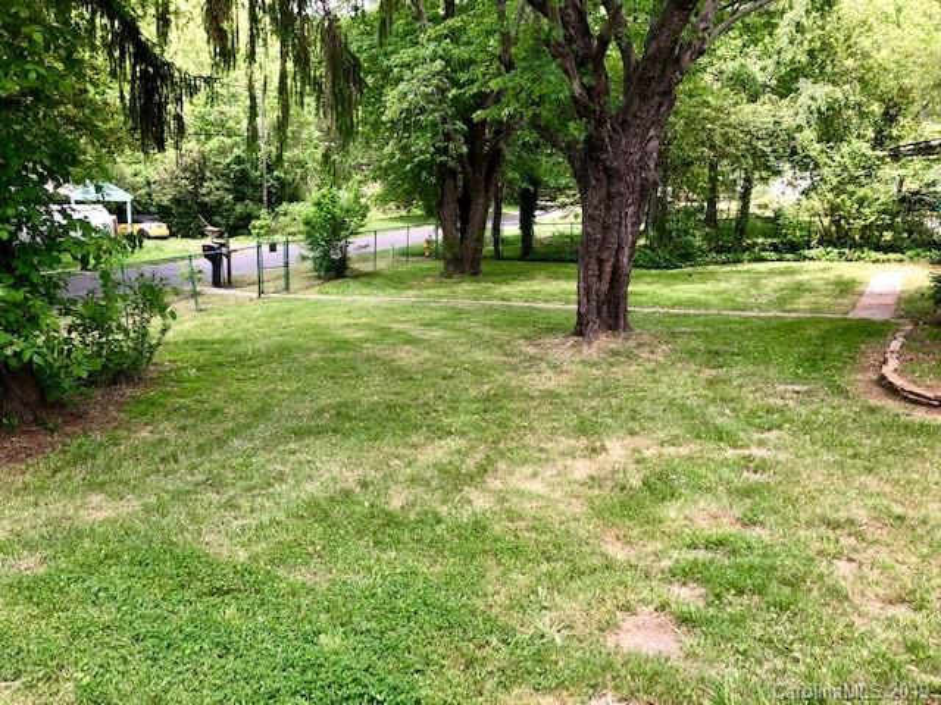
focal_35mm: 28
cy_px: 352
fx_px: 761
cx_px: 470
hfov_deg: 63.4
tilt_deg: -8.6
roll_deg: -1.5
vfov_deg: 49.7
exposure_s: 1/175
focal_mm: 3.99
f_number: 1.8
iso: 20
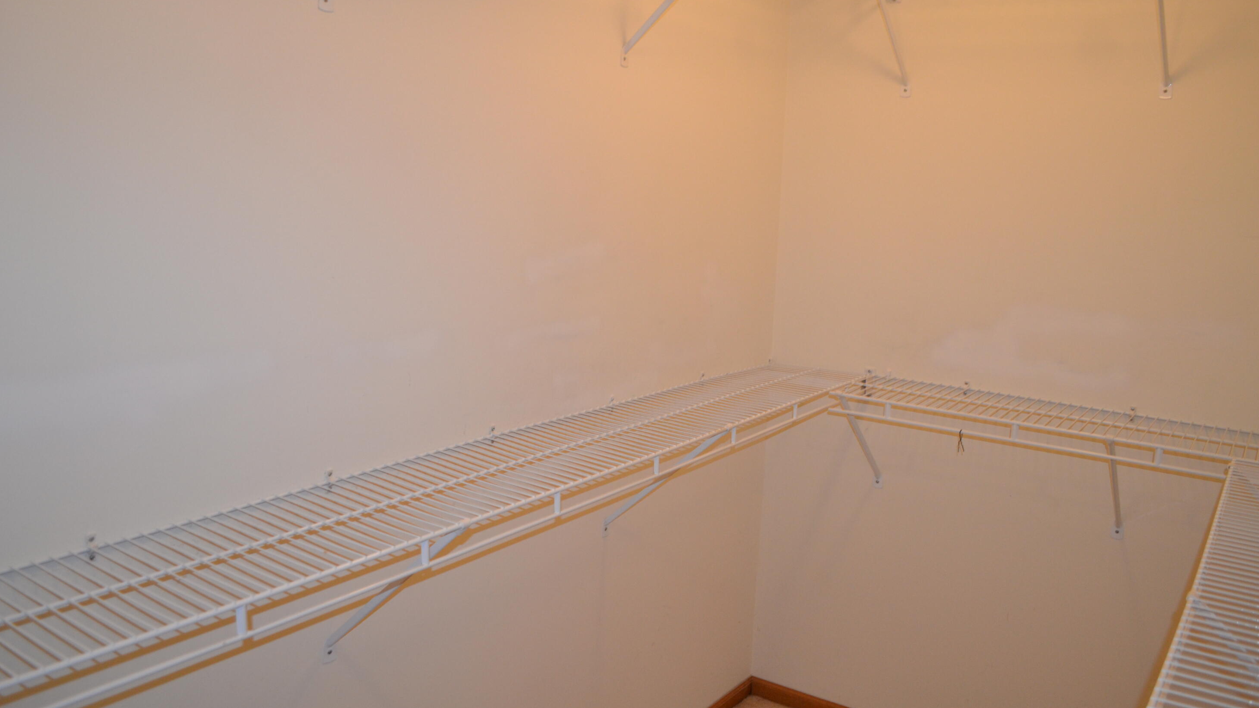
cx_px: 632
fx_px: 968
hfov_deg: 66.1
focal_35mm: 29
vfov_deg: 40.1
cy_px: 301
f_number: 3.5
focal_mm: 18
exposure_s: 1/60
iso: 640
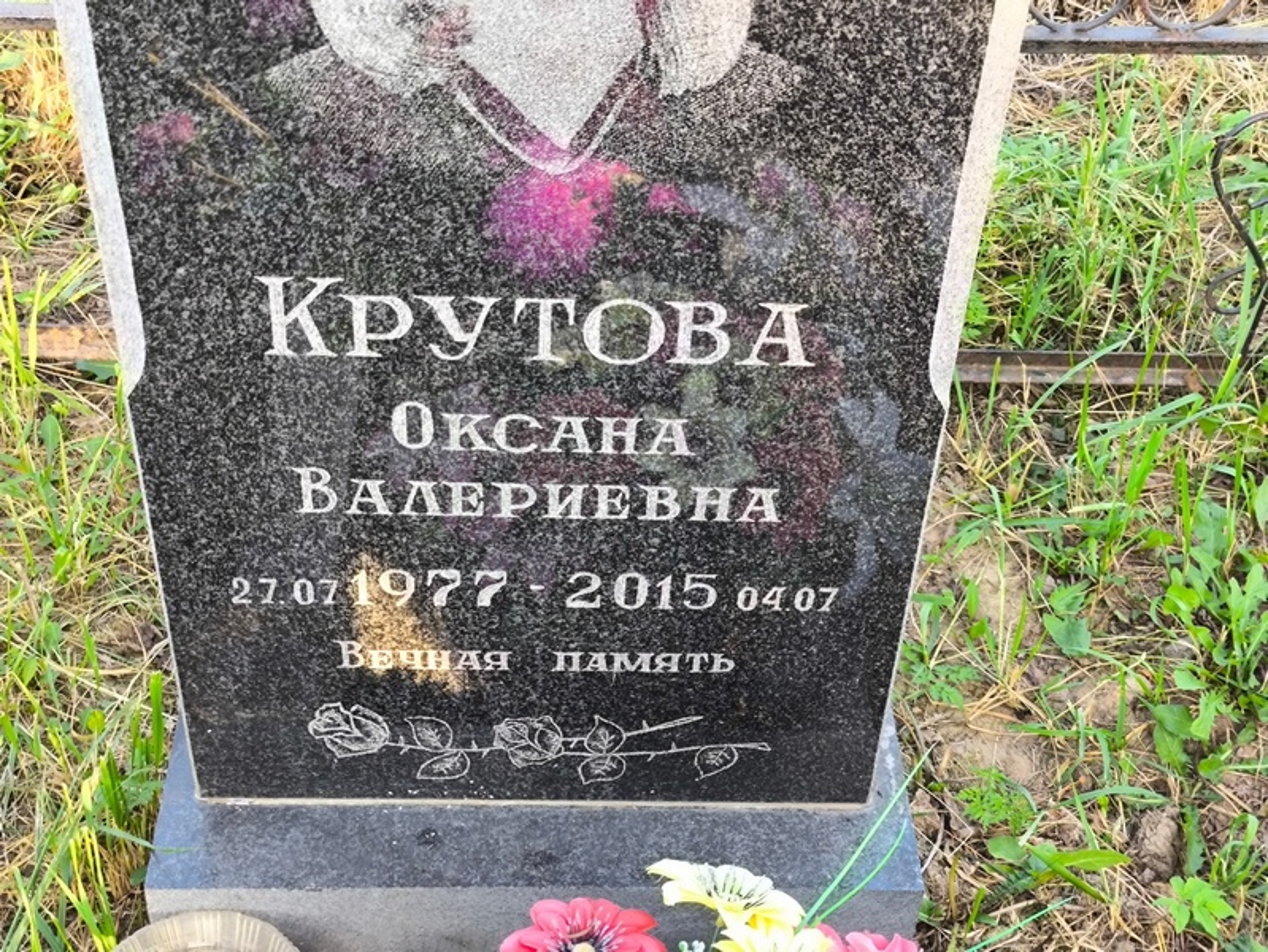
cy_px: 476
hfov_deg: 38.2
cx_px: 634
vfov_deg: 29.1
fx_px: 1832
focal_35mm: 50
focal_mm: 4.71
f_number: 1.7
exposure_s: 1/60
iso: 100
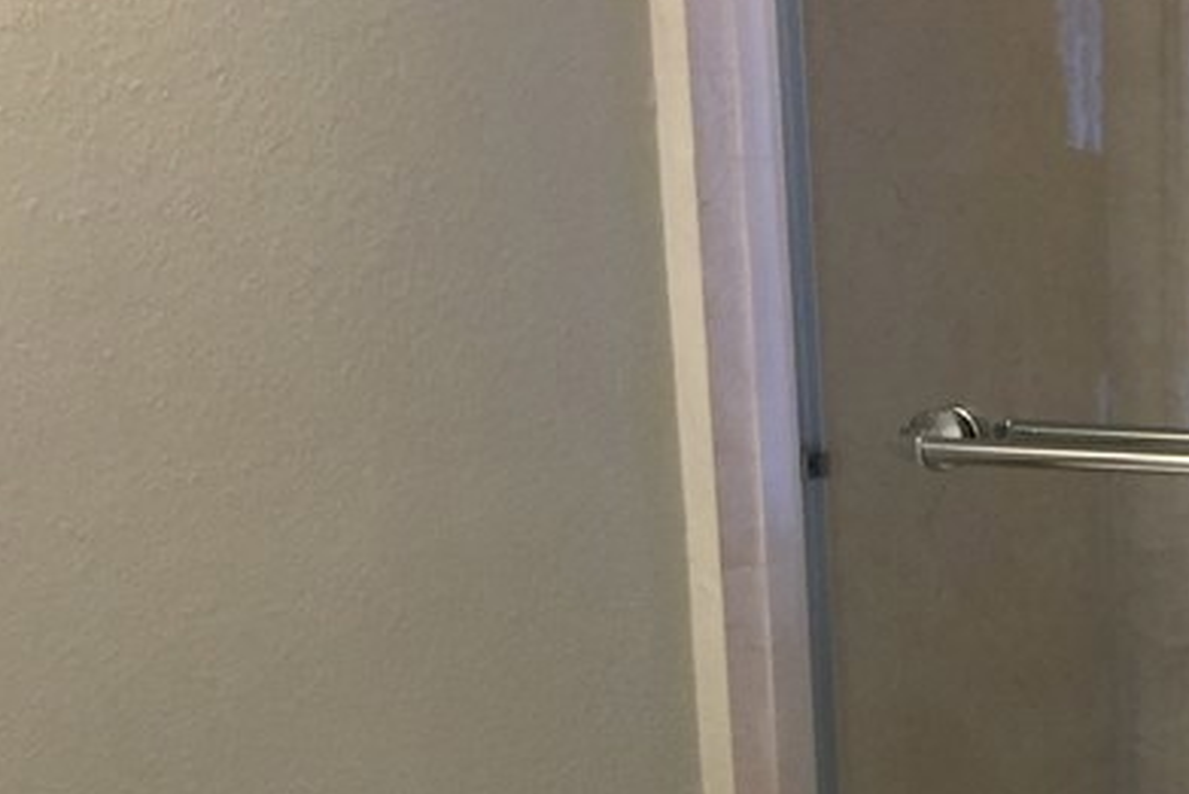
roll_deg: -2.1
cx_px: 1432
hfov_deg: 23.4
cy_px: 1098
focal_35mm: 79
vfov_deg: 16.2
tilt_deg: -18.4
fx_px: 2610
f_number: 2.2
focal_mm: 4.15
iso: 32
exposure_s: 1/15
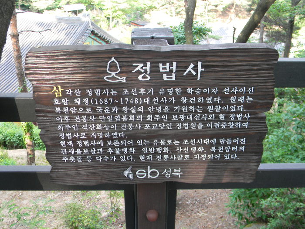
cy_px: 114
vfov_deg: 39.7
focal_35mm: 36
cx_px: 152
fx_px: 317
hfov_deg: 51.4
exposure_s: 1/32
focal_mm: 6.4
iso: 80
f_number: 3.7
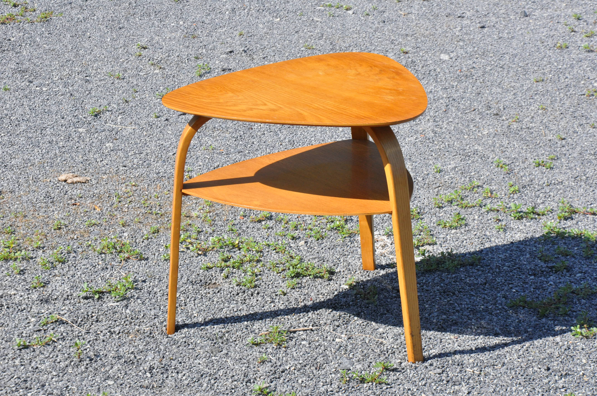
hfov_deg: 19.5
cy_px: 198
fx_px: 1739
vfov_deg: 13.0
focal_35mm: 105
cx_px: 298
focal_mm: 70
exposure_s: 1/640
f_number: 13
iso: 800
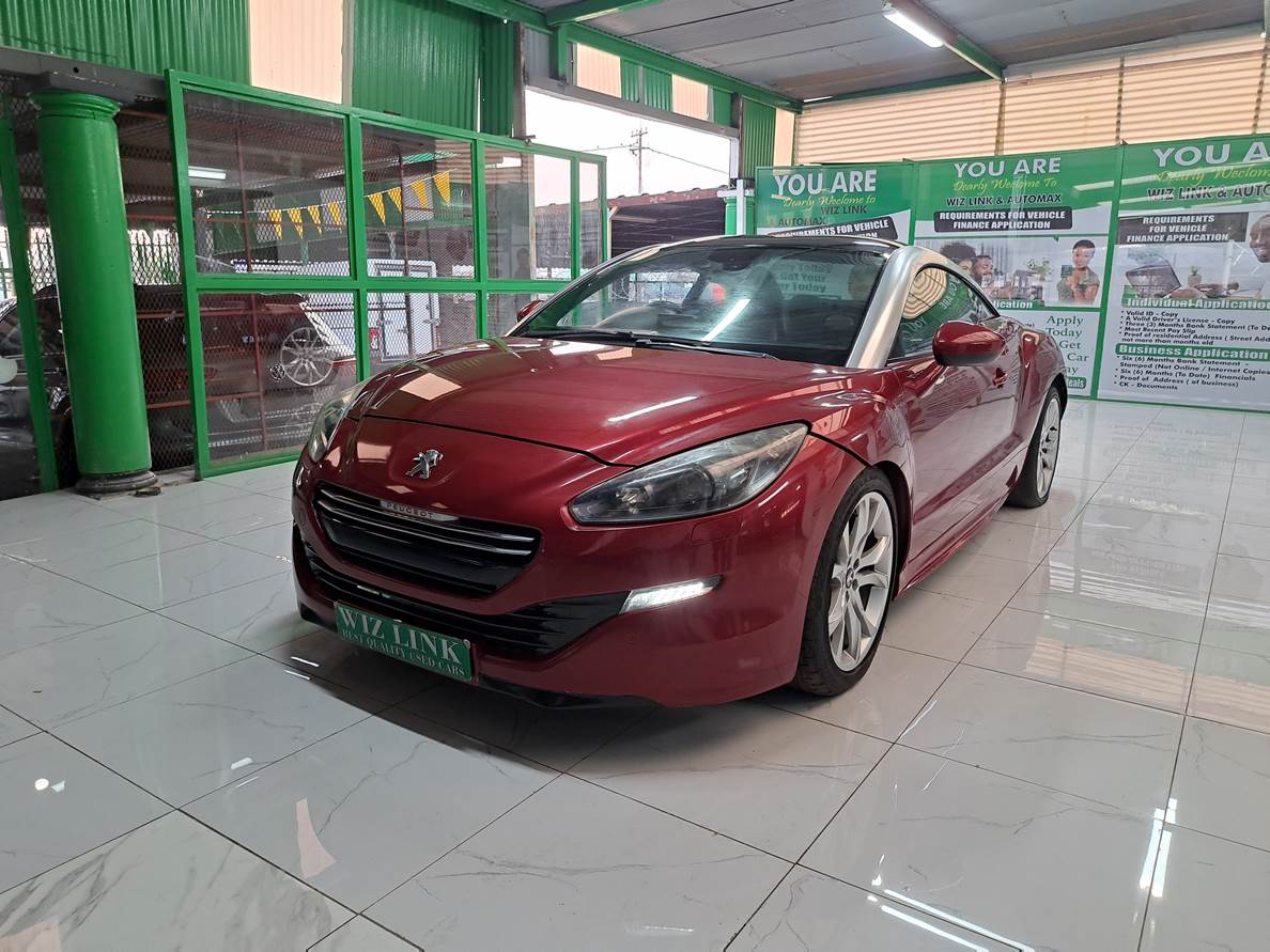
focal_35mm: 24
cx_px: 635
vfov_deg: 56.8
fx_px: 881
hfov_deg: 71.6
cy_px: 476
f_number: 1.8
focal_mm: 5.23
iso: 80
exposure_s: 1/50
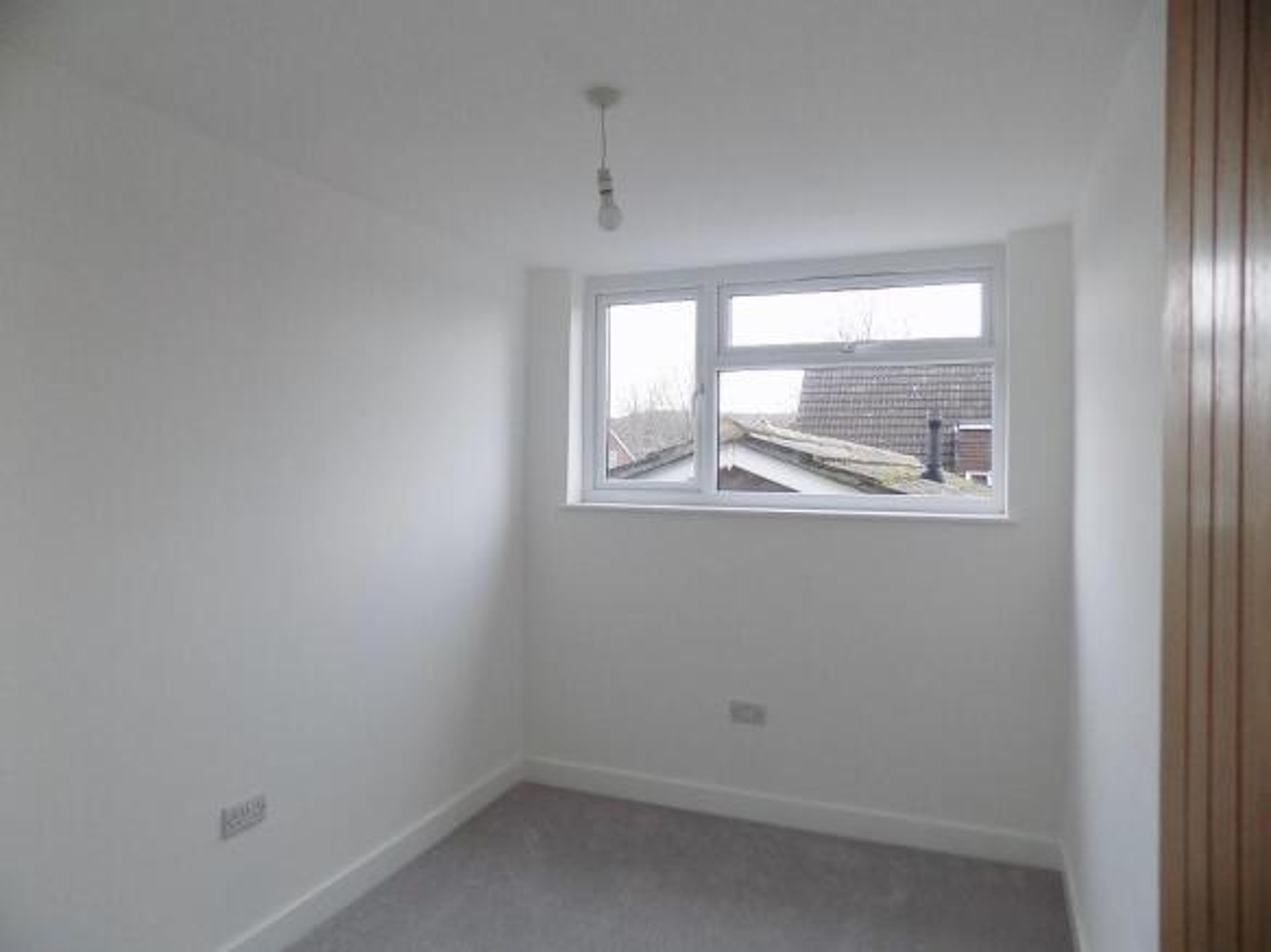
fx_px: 844
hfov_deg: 73.9
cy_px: 476
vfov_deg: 58.9
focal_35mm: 23
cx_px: 636
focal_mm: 4
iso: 125
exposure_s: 1/30
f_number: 3.1
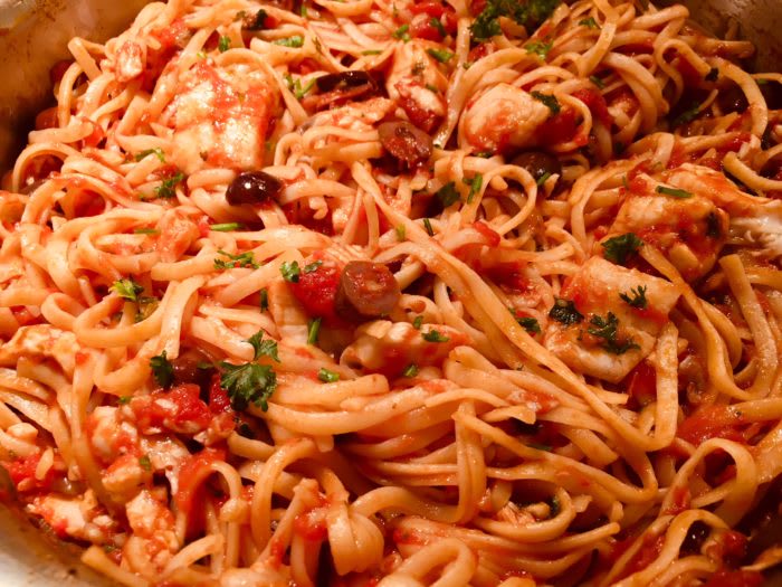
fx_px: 655
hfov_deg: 61.7
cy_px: 294
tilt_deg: -53.1
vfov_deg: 48.2
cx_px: 391
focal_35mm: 29
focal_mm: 4.2
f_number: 2.2
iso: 50
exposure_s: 1/30
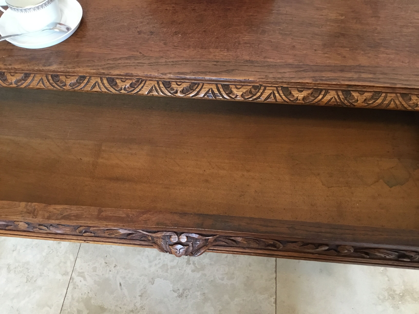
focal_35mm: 31
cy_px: 157
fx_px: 375
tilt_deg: -56.1
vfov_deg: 45.4
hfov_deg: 58.4
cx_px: 210
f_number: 2.4
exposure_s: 1/33
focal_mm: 3.3
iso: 200
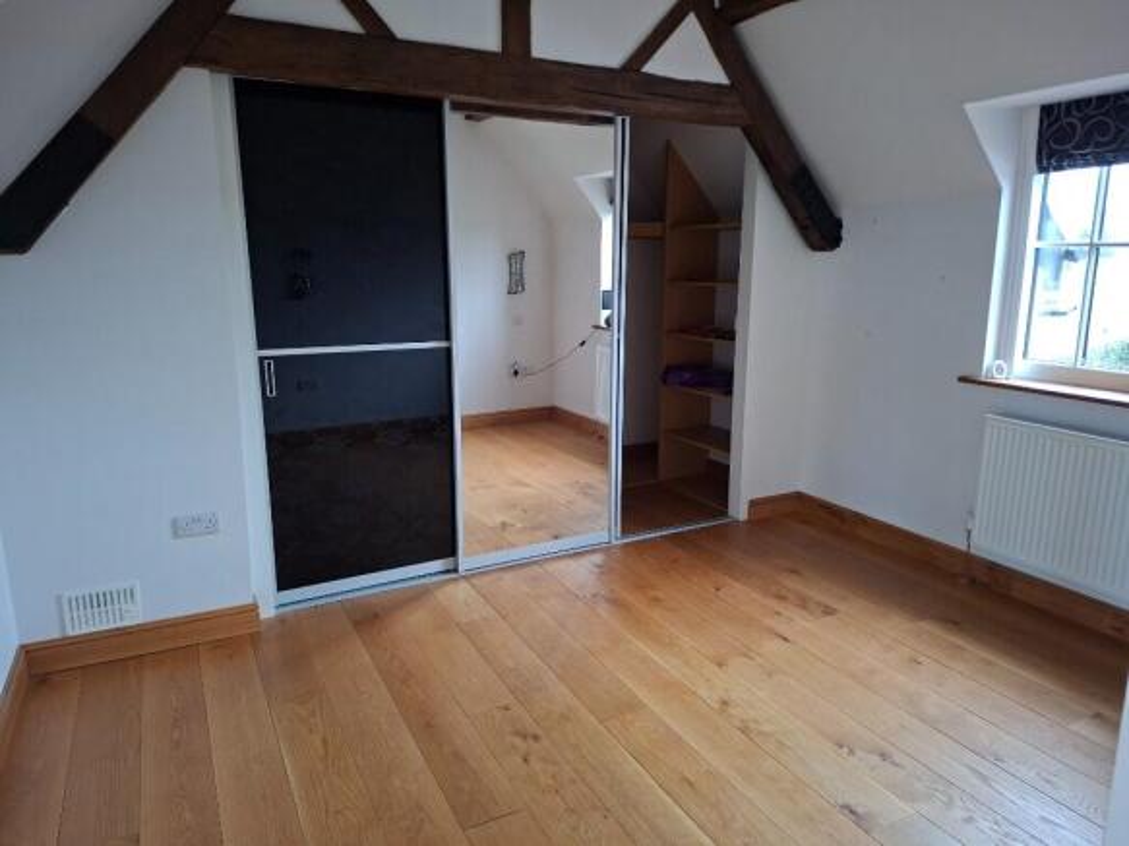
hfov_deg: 73.9
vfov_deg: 58.9
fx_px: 750
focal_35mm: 23
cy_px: 423
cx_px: 564
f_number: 1.8
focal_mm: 5.54
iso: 400
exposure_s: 1/33
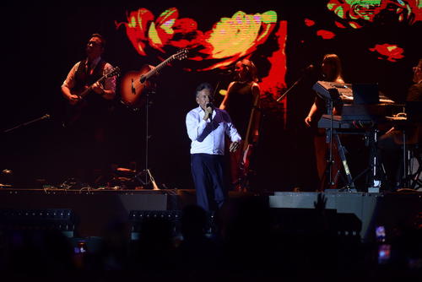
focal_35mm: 300
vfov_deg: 4.6
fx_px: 3519
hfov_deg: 6.9
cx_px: 211
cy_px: 141
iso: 2000
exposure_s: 1/640
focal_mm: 300
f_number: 5.6
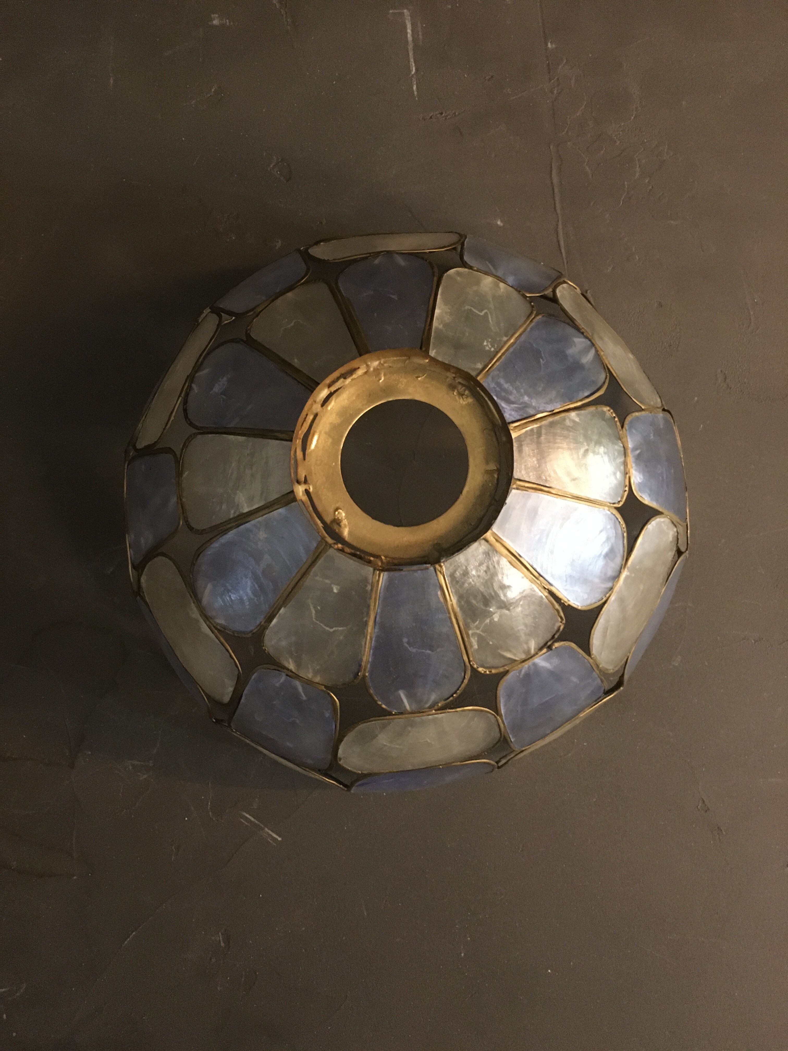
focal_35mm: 29
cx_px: 394
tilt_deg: -83.9
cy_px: 526
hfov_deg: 48.2
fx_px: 880
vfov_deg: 61.7
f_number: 2.2
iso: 500
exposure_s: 1/17
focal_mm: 4.15
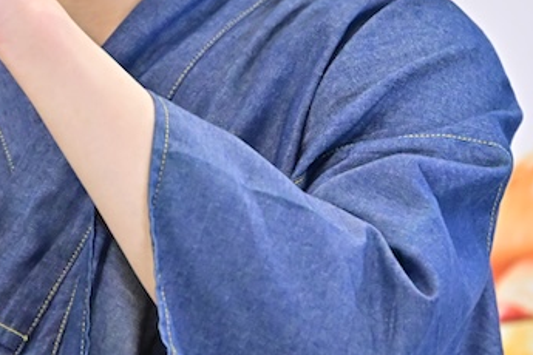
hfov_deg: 3.8
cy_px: -92
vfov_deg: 2.6
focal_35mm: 537
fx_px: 7950
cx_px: 23
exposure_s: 1/200
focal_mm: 185
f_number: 6.3
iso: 4000
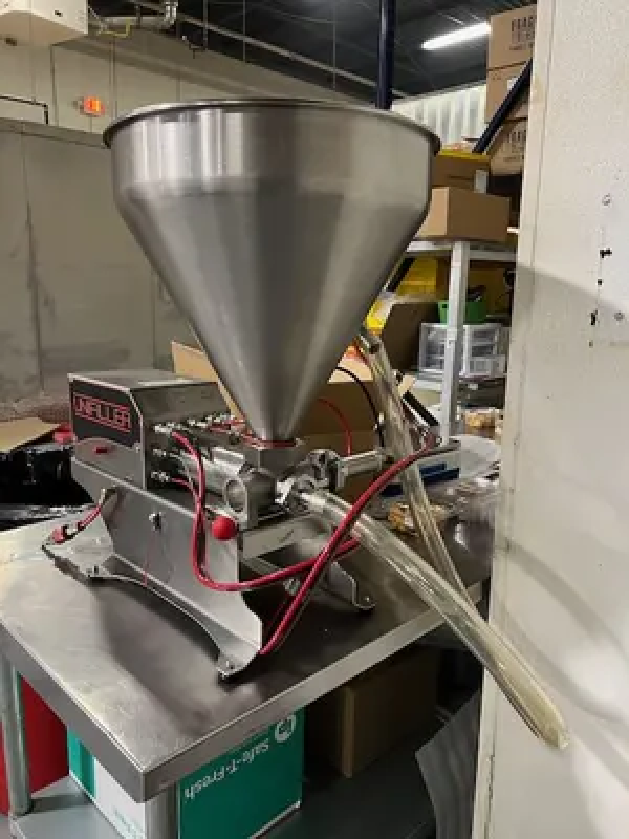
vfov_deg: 67.3
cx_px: 314
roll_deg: -0.6
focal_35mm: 26
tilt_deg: -13.0
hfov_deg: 53.1
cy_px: 420
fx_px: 630
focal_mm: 5.7
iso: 400
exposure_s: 1/40
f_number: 1.5
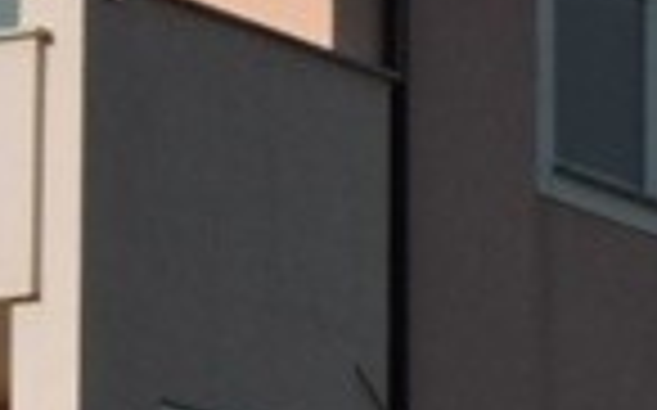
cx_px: -522
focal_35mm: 410
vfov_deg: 3.2
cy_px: 649
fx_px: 7336
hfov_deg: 5.1
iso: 100
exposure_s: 1/1250
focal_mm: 9.8
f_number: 4.1
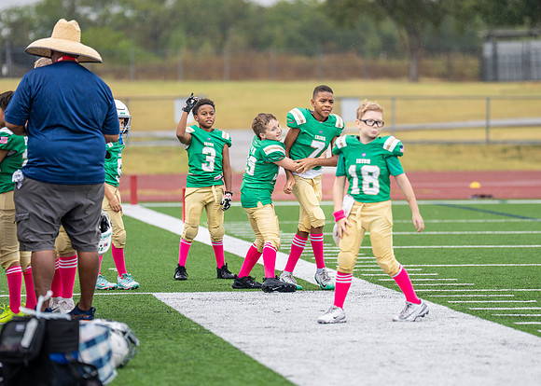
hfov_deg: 7.8
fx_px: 3946
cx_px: 299
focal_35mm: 257
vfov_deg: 5.6
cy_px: 171
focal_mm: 200
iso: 320
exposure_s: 1/1000
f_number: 2.8
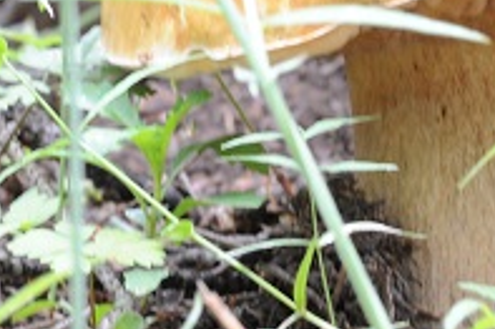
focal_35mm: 266
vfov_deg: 5.1
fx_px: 3654
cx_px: 382
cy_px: -60
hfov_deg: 7.7
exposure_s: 1/4
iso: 640
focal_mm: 105
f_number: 14
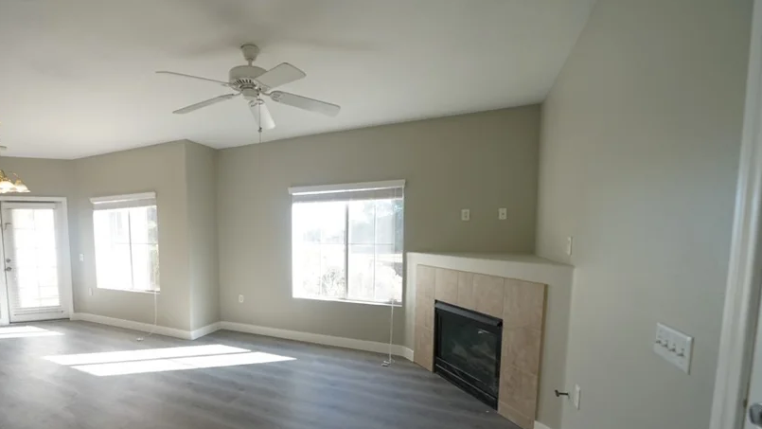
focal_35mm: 16
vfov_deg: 66.3
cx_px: 315
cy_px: 263
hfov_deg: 98.4
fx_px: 323
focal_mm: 12
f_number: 7.1
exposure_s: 1/125
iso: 1000
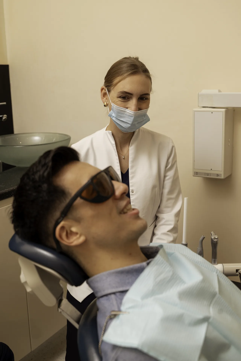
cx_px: 120
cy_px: 180
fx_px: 441
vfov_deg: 44.5
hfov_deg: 30.5
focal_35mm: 44
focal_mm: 44
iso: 320
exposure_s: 1/250
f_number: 4.5
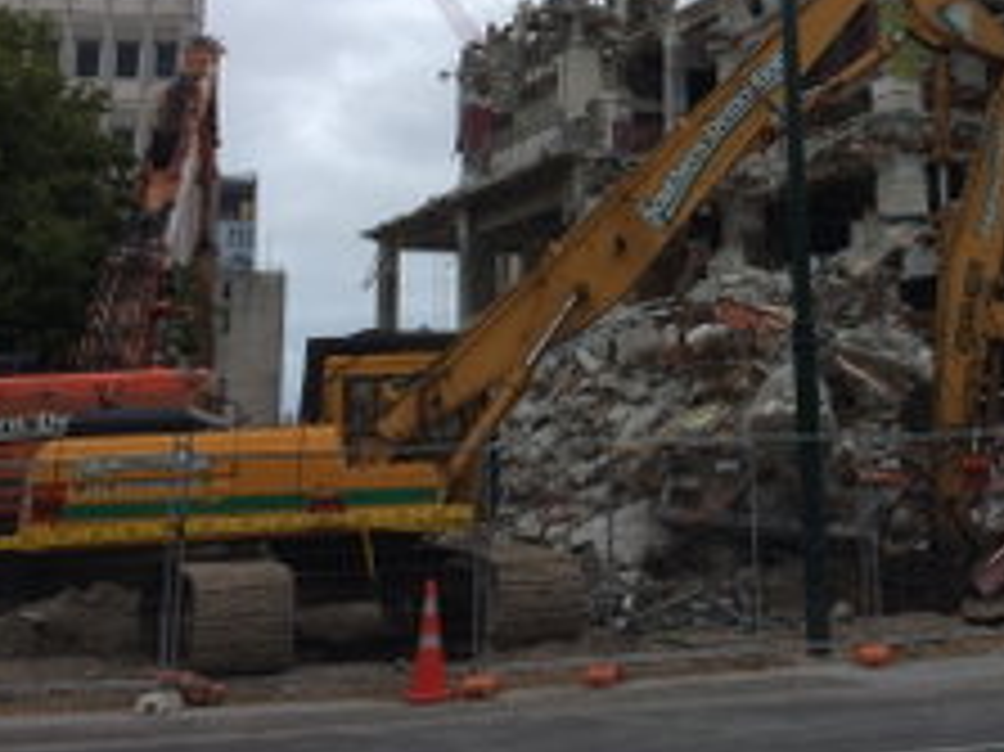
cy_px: 104
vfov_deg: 27.2
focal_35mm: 52
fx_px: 1507
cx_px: 770
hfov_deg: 35.9
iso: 32
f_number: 2.2
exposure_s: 1/1866
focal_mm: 4.15
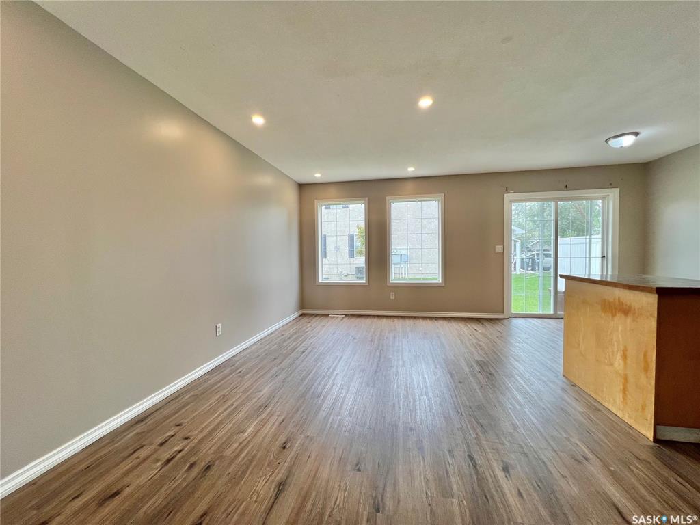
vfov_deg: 89.9
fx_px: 263
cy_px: 262
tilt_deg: -1.9
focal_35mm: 13
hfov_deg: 106.2
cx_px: 350
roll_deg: +1.3
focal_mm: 1.57
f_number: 1.8
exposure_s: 1/120
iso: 40
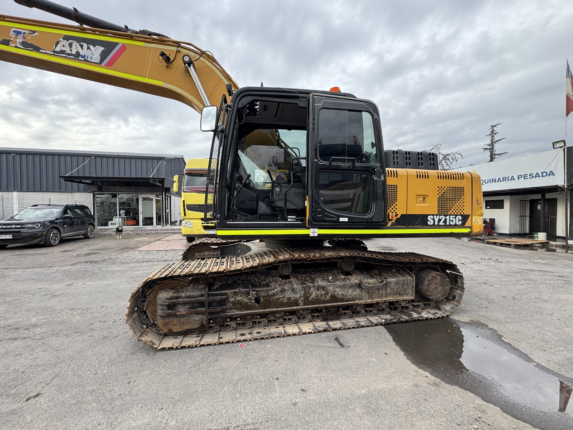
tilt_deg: -0.8
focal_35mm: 14
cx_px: 286
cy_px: 215
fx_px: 232
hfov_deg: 102.1
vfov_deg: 85.7
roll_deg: +1.5
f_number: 2.2
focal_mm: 2.22
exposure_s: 1/99
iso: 50
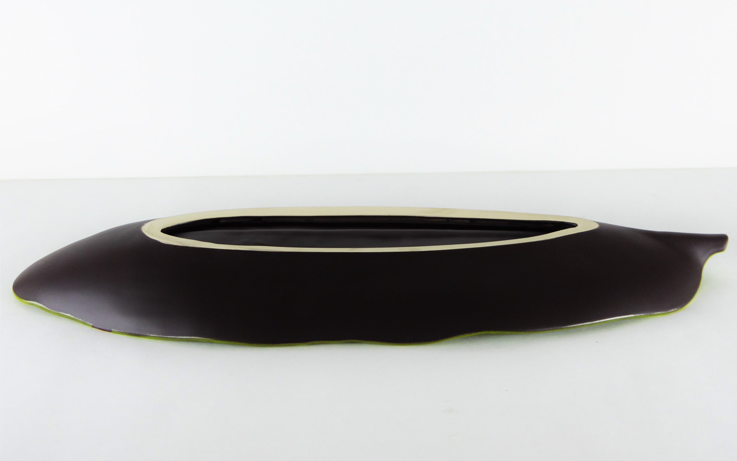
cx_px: 369
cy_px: 206
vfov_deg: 25.8
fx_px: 1004
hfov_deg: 40.3
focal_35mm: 50
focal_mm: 8.4
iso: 200
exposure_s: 1/60
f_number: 4
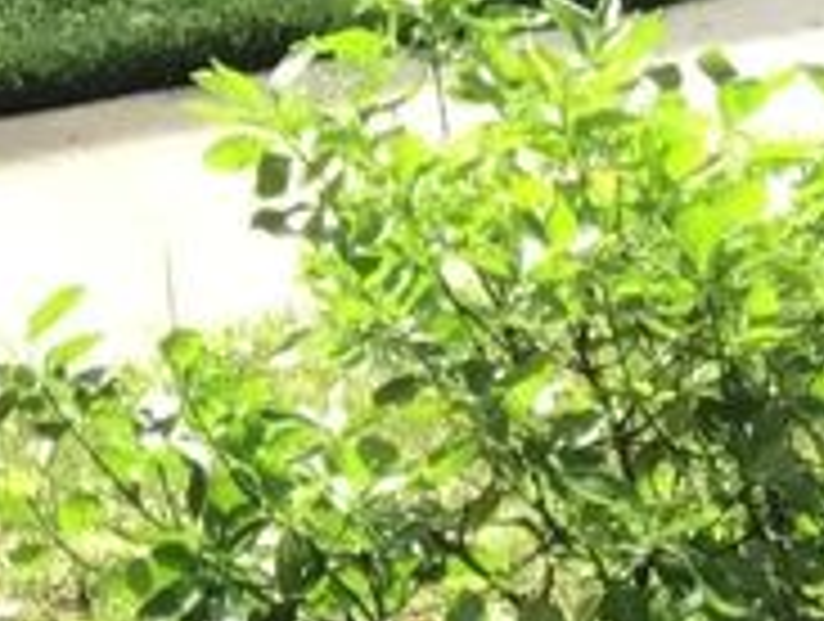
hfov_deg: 9.9
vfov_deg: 7.9
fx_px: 4126
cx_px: -1238
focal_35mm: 173
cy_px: -950
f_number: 2.4
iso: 25
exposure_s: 1/138
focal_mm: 3.3
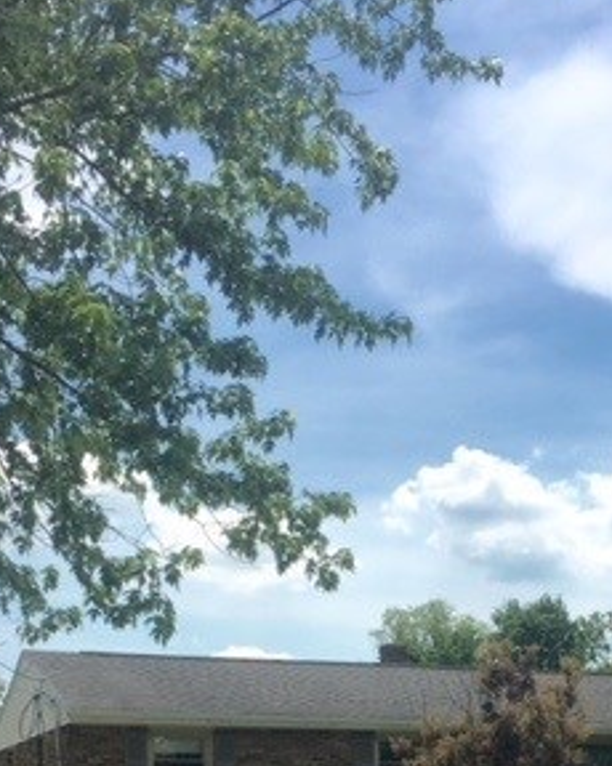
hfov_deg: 24.1
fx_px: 1428
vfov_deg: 28.2
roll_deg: +1.0
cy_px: 771
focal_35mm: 63
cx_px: 383
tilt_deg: +1.3
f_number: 2.2
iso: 32
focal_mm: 4.15
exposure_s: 1/3597
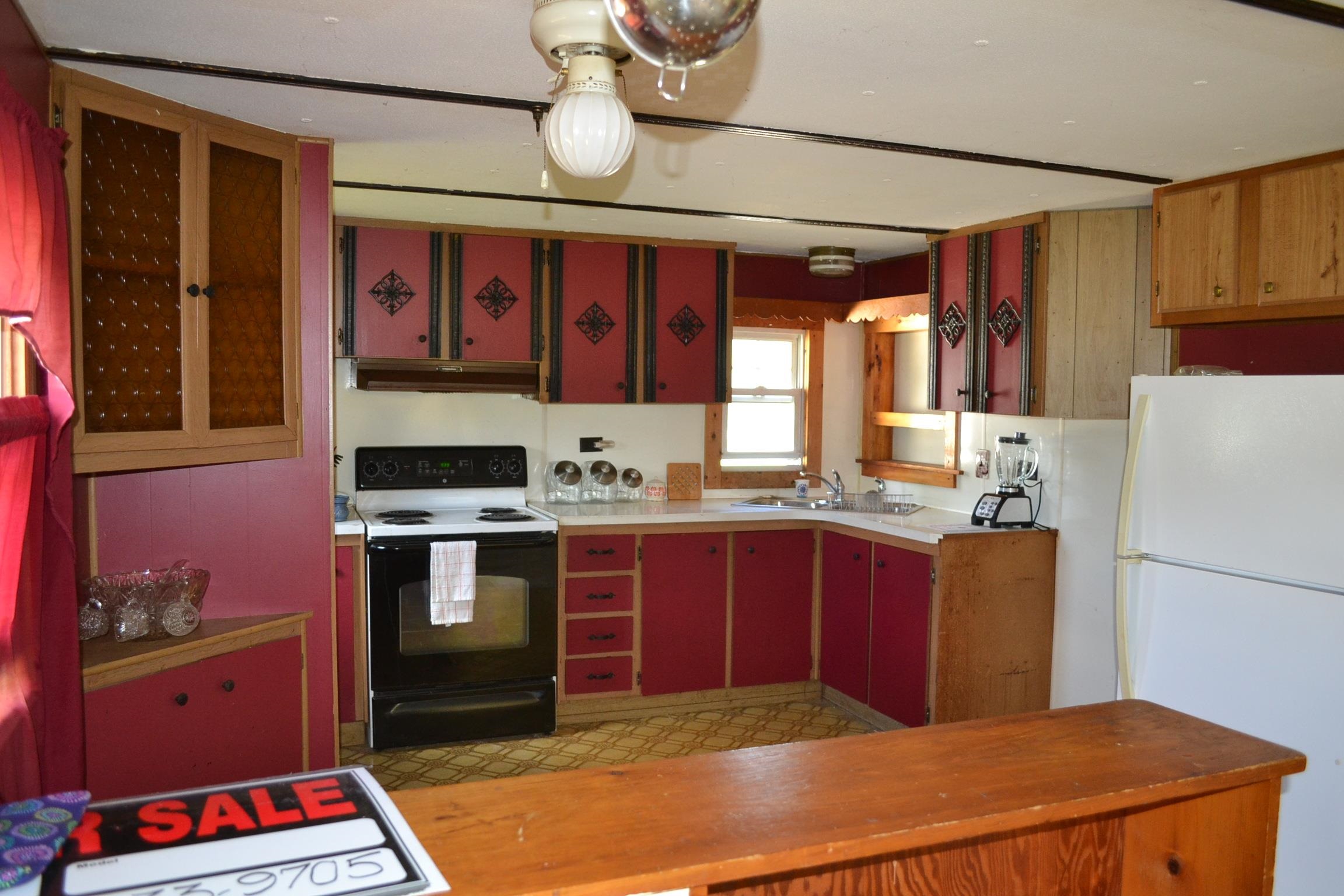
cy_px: 448
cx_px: 672
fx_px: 1008
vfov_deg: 47.9
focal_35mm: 27
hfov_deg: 67.4
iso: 1000
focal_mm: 18
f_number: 3.5
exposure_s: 1/60
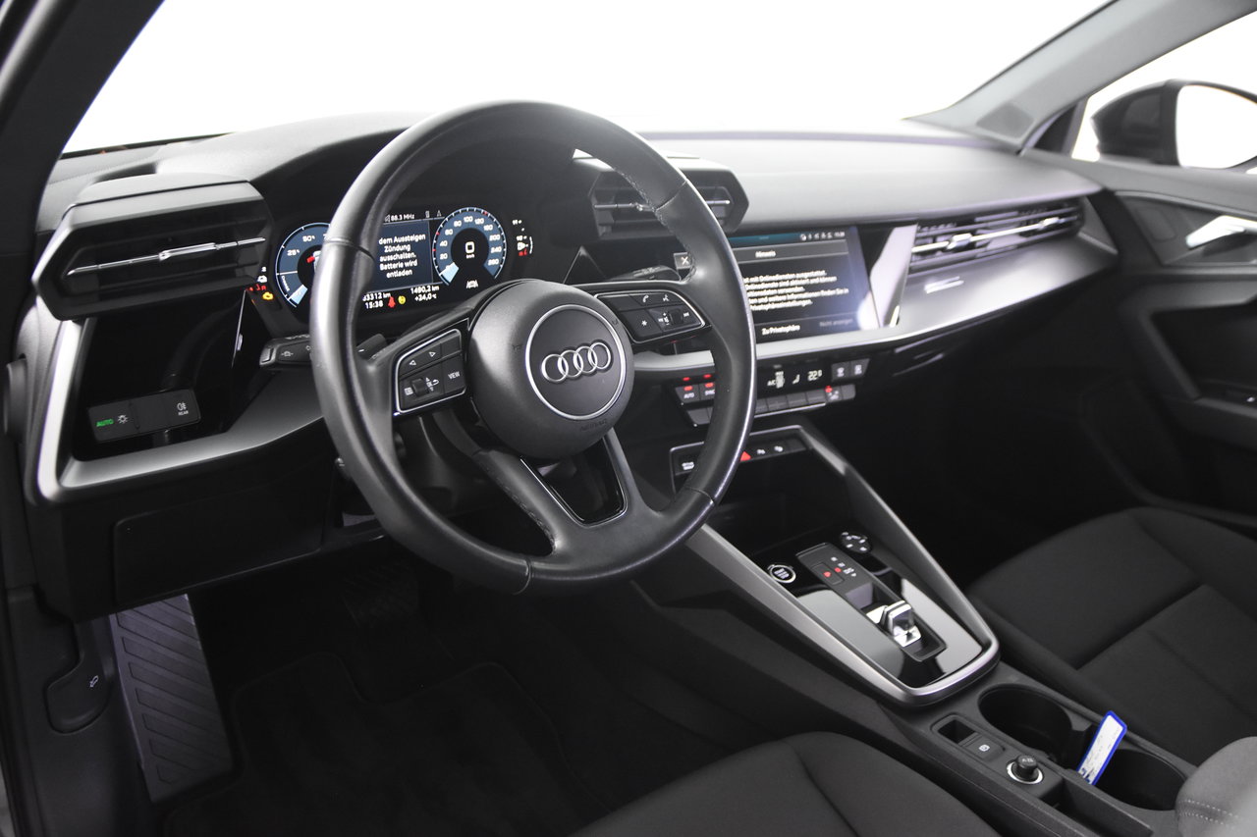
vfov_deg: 43.6
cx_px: 628
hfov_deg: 61.9
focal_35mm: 30
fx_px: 1047
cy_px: 418
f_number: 2.8
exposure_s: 1/30
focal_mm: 20
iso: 2500
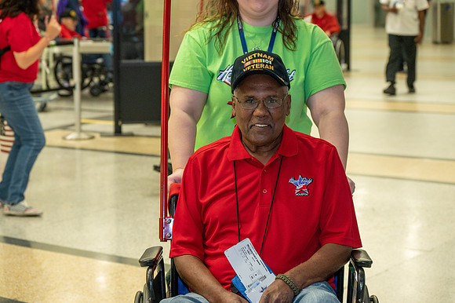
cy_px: 152
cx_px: 228
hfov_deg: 22.6
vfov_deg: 15.2
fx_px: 1137
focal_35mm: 90
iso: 3200
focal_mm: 90
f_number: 6.3
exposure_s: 1/100
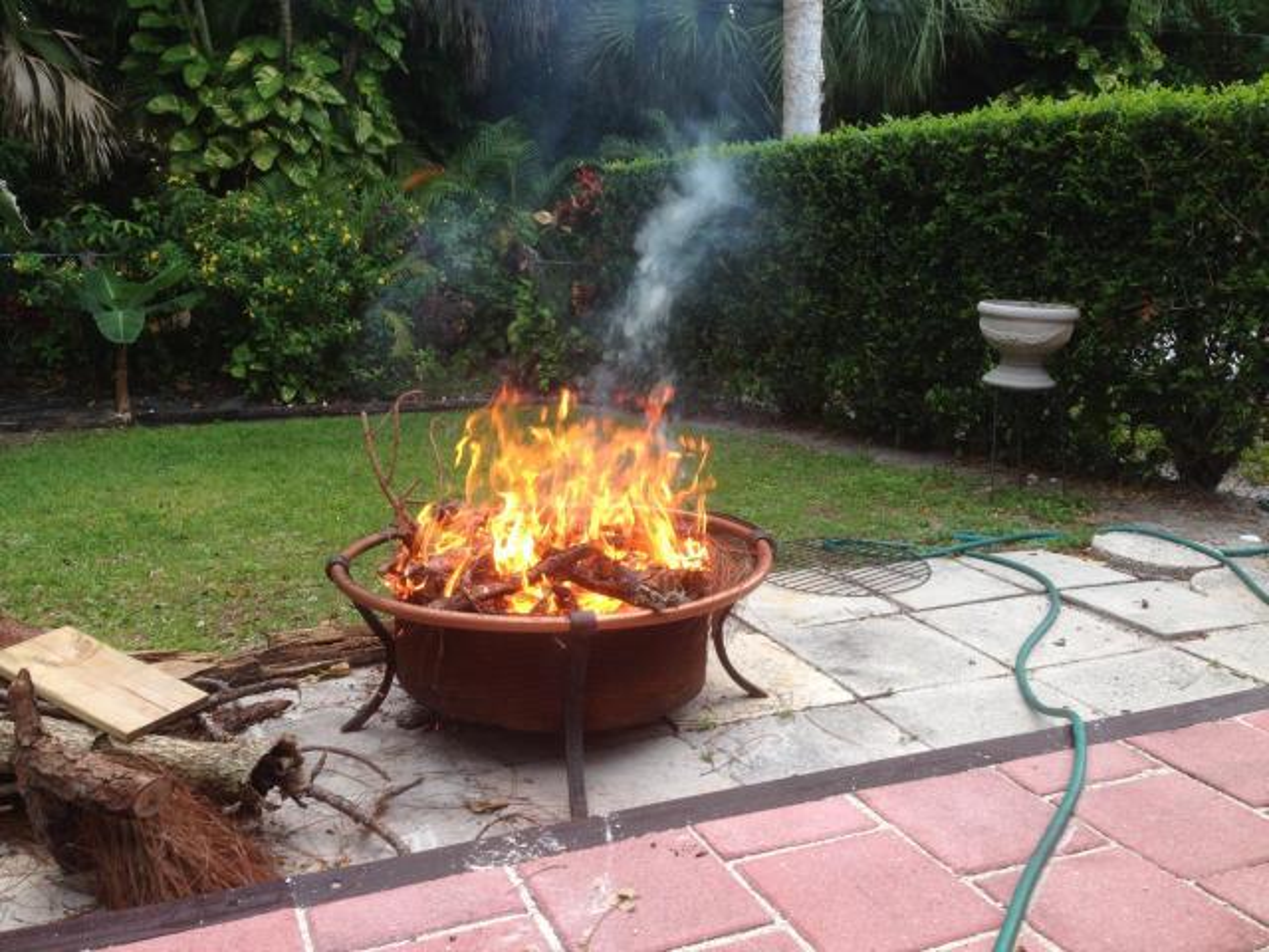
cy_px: 476
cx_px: 634
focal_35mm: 33
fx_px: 1210
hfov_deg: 55.4
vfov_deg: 42.9
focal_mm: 4.12
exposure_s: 1/120
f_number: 2.4
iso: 80
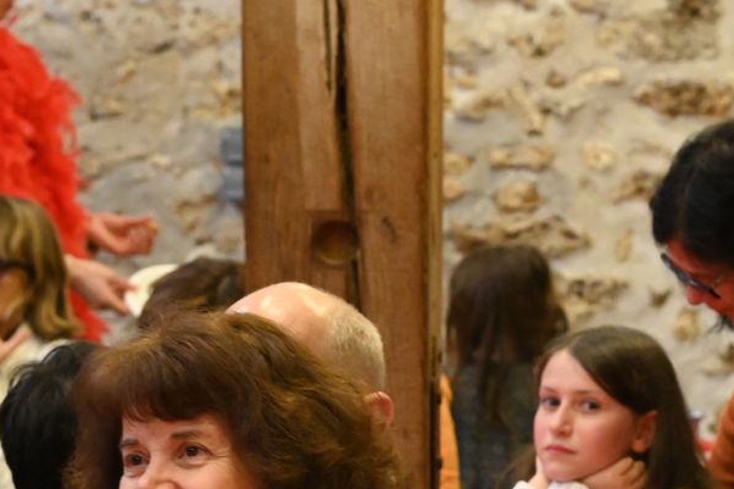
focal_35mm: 248
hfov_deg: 8.3
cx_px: 513
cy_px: 535
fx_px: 5055
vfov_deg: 5.5
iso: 6400
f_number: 7.1
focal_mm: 92
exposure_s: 1/100
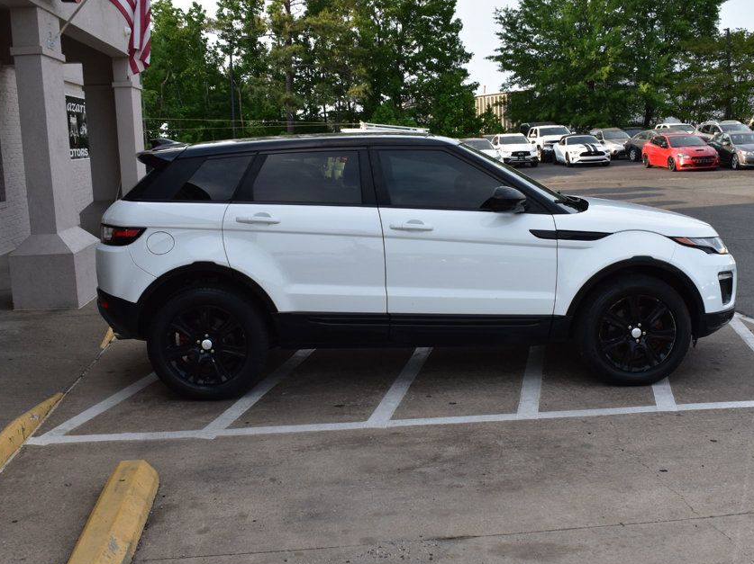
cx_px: 411
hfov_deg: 46.2
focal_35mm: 41
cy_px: 291
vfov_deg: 35.4
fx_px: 884
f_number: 10
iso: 400
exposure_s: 1/250
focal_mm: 23
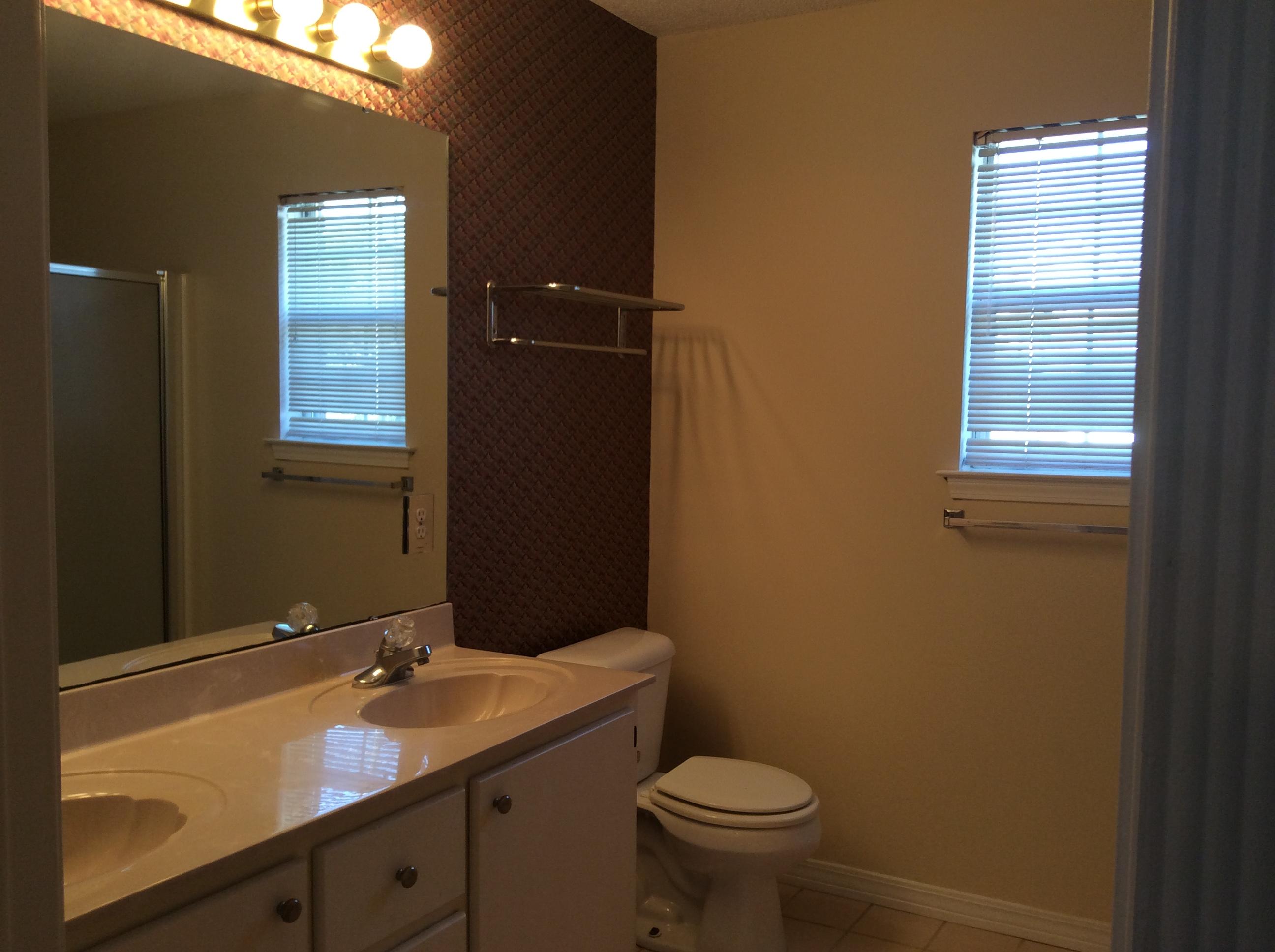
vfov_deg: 44.1
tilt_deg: -4.2
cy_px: 476
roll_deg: -0.8
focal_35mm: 32
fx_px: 1177
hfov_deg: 56.9
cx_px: 638
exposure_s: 1/40
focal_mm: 3.3
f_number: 2.4
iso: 40
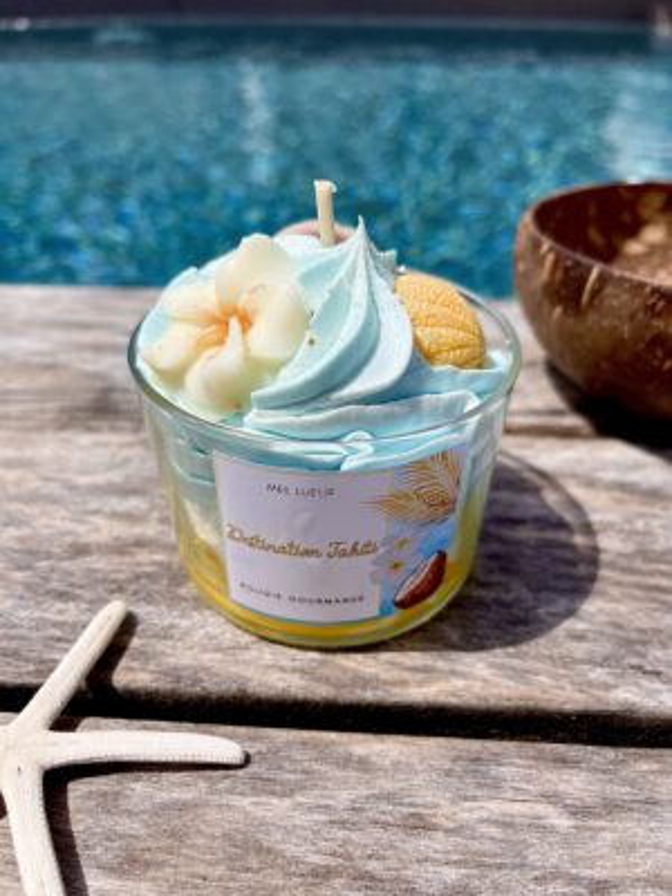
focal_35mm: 26
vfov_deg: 67.3
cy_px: 448
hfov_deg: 53.1
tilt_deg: -36.1
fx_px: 673
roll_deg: +0.1
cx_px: 336
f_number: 1.6
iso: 50
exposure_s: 1/6173
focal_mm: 5.1
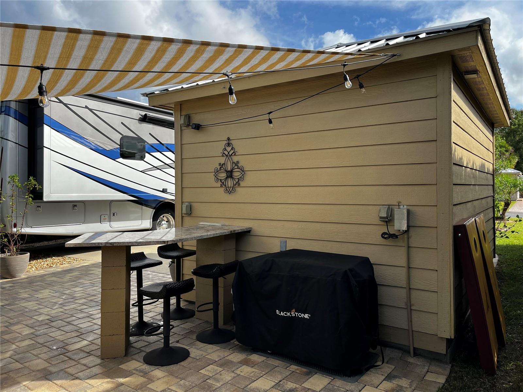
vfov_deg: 53.1
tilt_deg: -0.8
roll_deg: +0.7
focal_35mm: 26
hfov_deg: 67.3
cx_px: 262
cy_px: 196
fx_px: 393
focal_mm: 5.1
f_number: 1.6
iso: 50
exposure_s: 1/2062
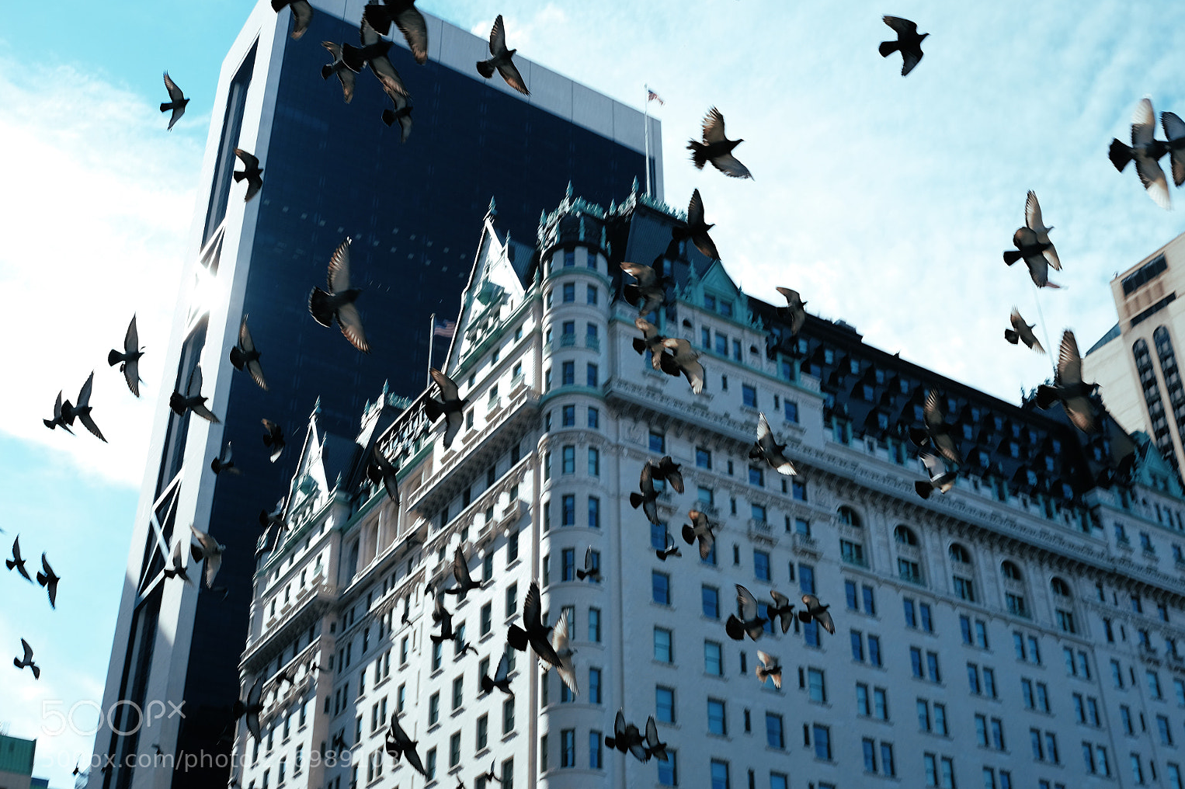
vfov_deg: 31.2
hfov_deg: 45.4
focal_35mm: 43
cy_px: 406
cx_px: 614
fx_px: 1415
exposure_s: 1/450
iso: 200
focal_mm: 27
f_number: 6.4
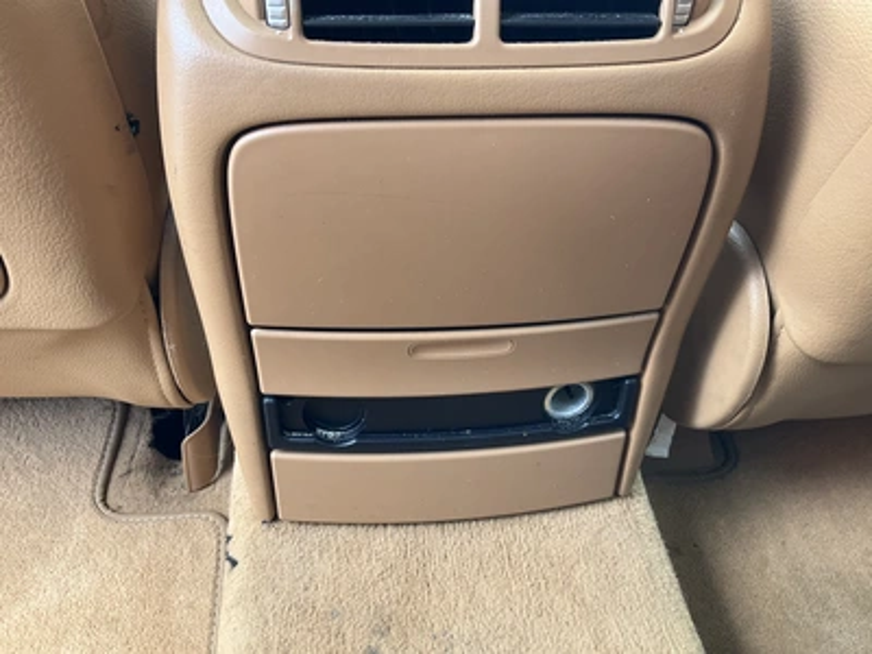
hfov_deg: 61.7
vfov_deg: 48.2
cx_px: 436
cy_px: 327
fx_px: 731
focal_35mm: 29
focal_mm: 3
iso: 64
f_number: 1.8
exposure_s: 1/95
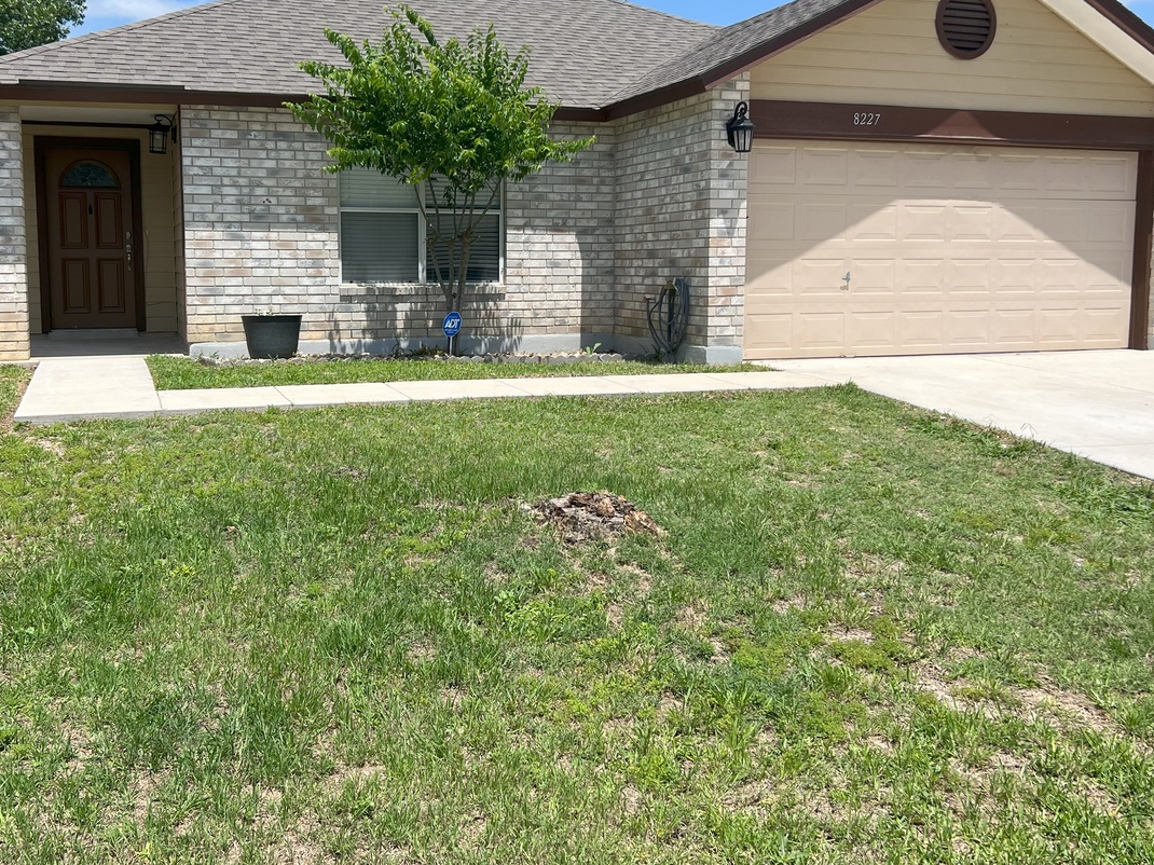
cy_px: 367
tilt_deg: -5.6
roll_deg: -0.6
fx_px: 1167
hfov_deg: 52.5
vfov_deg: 40.6
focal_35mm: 35
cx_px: 512
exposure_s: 1/4630
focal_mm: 5.7
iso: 50
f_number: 1.5
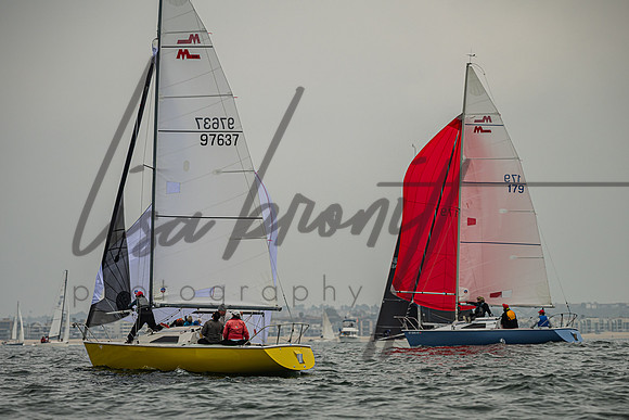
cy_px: 257
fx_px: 3795
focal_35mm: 217
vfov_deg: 6.3
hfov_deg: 9.5
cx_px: 314
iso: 200
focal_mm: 175
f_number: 4.8
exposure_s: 1/4000
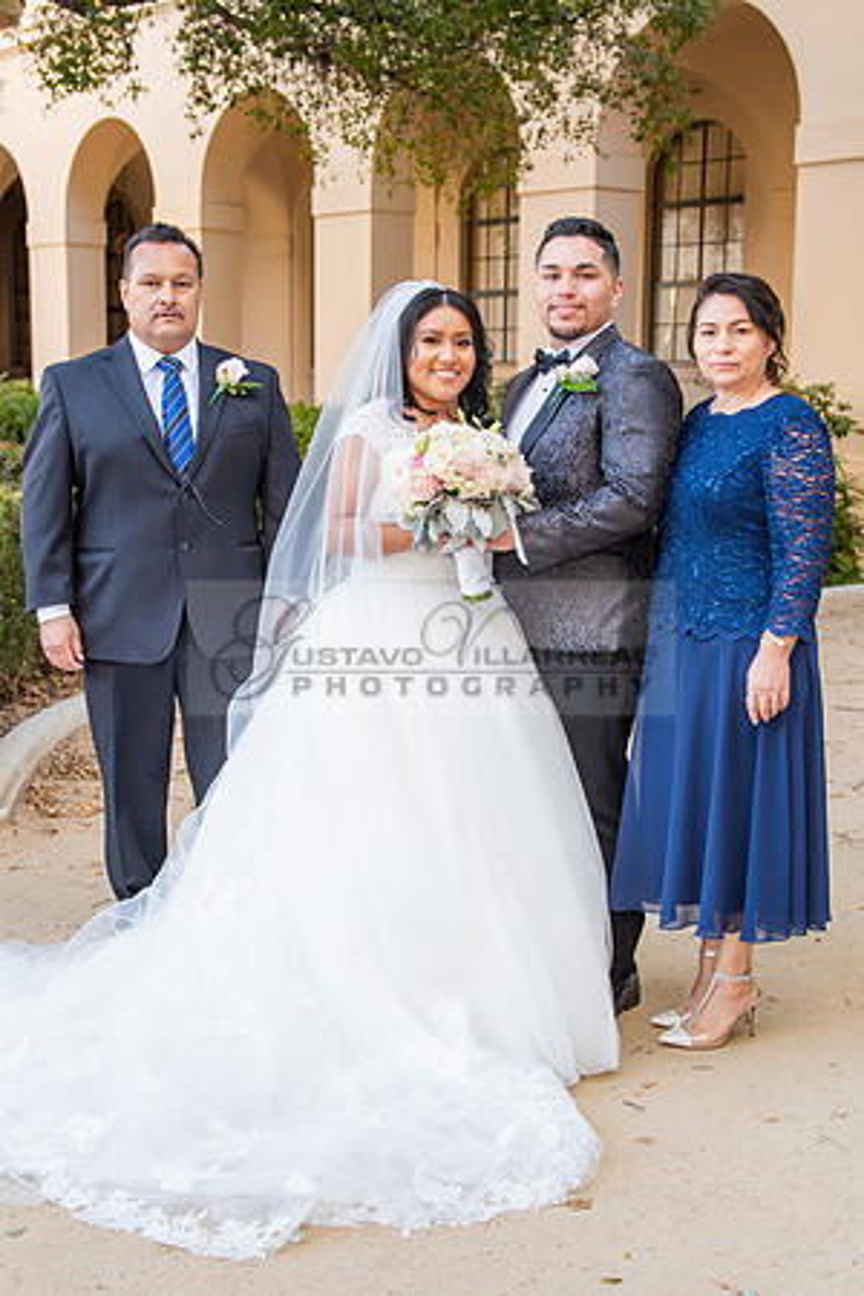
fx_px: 1727
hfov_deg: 28.1
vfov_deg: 41.1
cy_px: 648
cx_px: 432
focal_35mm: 48
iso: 640
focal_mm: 32
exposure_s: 1/200
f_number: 4.5
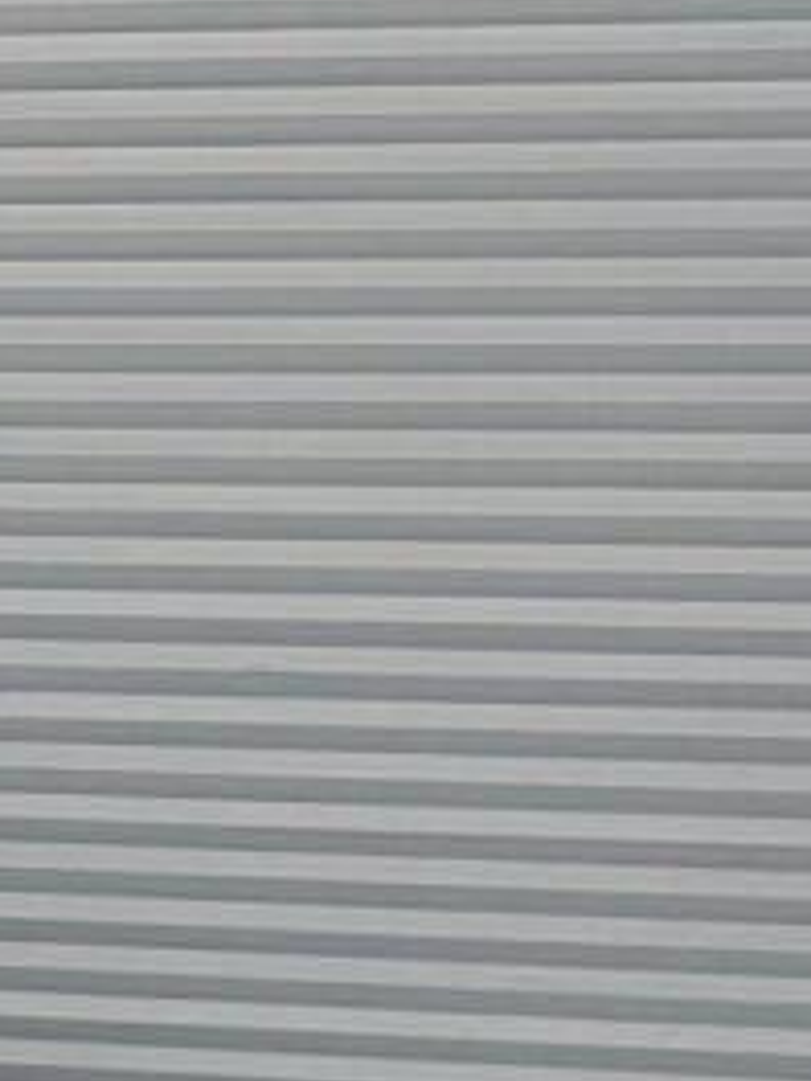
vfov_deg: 9.9
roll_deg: +0.1
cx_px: -770
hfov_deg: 7.3
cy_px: 1343
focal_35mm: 197
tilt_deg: -10.2
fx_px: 6154
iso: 125
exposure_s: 1/111
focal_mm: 5.96
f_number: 1.6
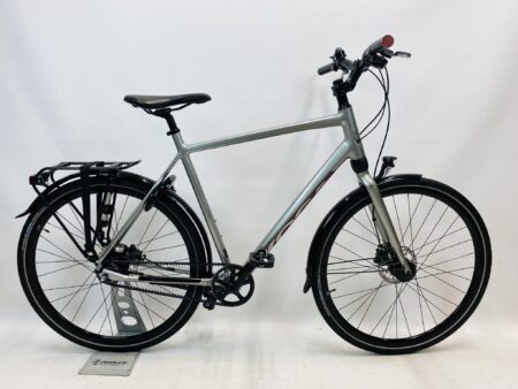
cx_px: 259
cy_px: 194
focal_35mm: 26
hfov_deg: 67.3
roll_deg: +0.0
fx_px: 389
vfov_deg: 53.1
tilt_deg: -9.2
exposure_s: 1/100
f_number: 1.8
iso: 50
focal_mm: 4.25
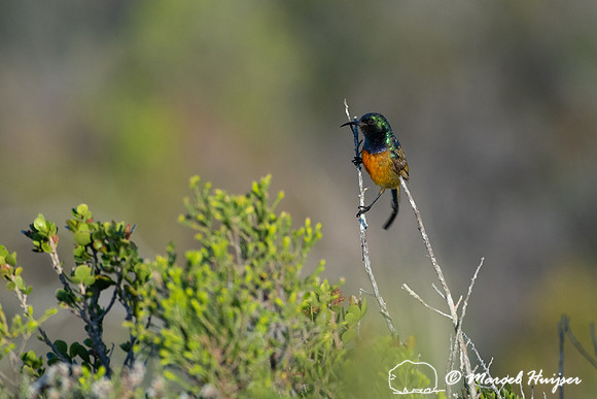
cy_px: 103
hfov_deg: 2.3
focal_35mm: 889
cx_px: 442
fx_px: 14749
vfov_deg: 1.5
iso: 800
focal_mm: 600
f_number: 9
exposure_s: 1/1000
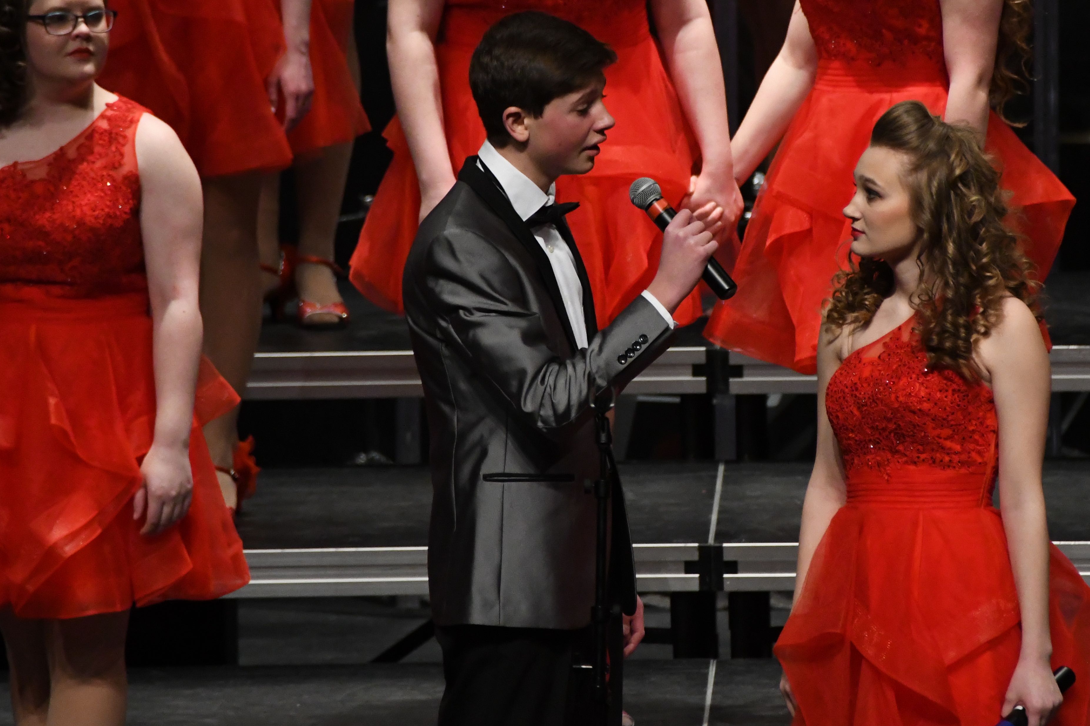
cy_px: 216
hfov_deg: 3.1
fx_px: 20437
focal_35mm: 675
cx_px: 672
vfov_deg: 2.0
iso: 5000
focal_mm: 300
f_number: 5.6
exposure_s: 1/500
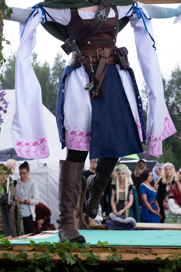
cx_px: 104
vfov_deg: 20.5
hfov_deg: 13.8
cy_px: 75
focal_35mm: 99
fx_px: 747
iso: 800
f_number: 3.6
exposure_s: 1/640
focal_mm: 41.4
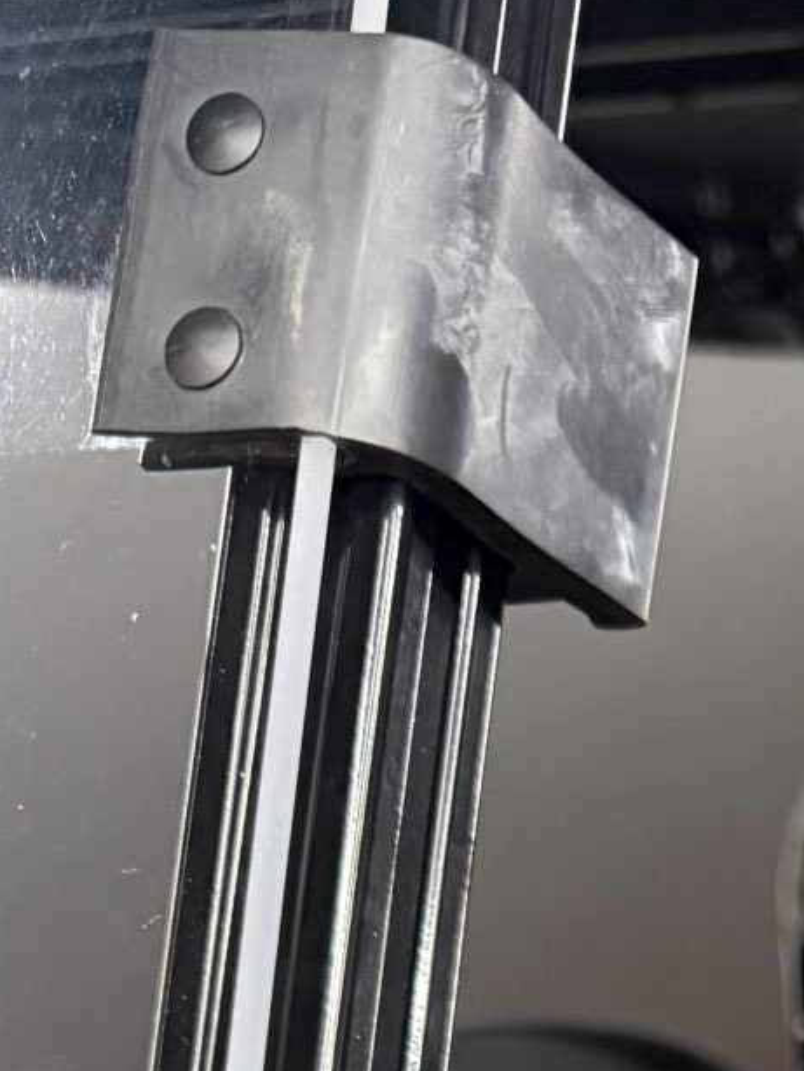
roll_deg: +0.0
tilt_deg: -18.5
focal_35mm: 100
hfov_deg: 13.4
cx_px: 1406
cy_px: 1748
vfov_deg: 17.1
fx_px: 3095
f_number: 1.78
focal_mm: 6.76
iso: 500
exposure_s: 1/60
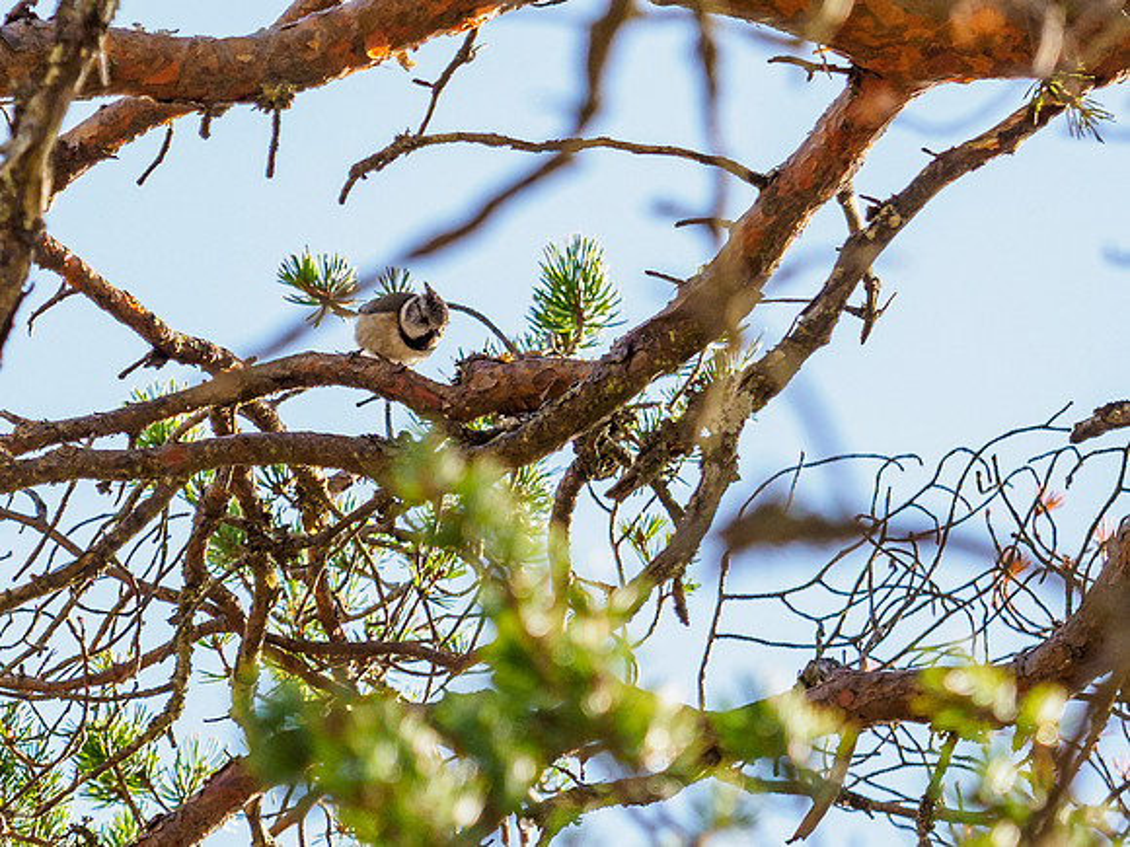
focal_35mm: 803
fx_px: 26224
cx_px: 212
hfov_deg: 2.5
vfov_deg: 1.9
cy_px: 174
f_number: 3.2
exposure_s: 1/1600
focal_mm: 150
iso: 400
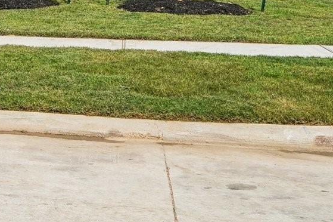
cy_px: -122
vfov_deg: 13.0
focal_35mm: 99
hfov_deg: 18.7
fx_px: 915
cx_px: -132
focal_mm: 27
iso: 500
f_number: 8
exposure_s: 1/2000
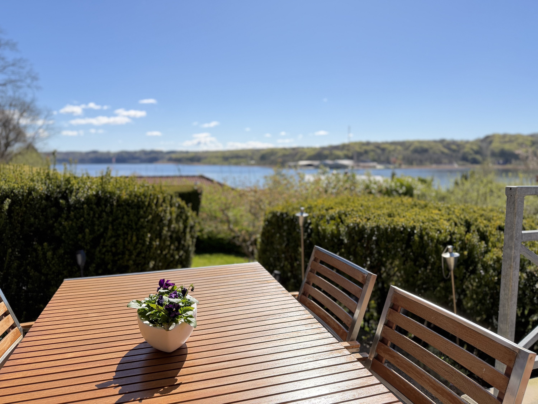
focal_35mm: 24
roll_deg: +0.7
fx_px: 373
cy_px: 202
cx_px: 269
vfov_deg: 56.8
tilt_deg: -6.5
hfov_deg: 71.6
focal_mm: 6.76
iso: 100
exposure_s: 1/1855
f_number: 1.78
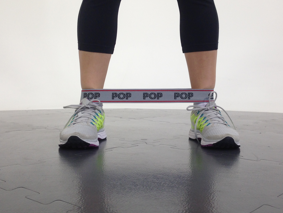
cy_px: 103
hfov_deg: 40.4
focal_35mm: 47
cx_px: 156
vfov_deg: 30.9
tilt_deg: -1.4
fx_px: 384
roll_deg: -0.2
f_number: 2.4
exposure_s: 1/127
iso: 50
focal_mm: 4.12
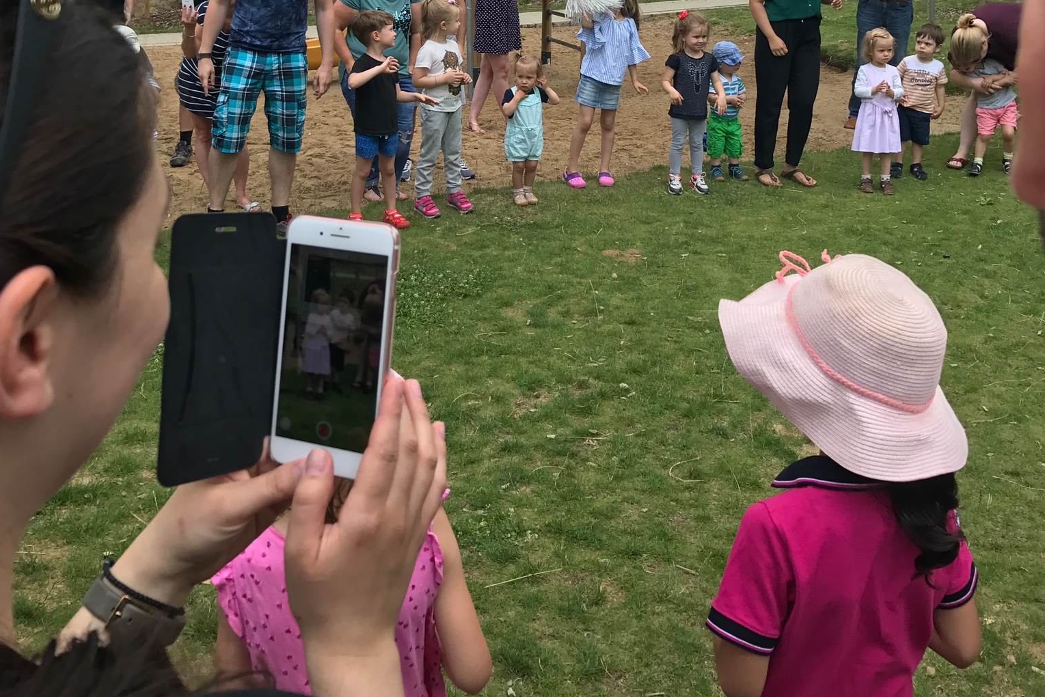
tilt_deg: -7.0
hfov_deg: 49.5
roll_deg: -0.8
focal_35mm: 39
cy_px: 62
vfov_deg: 32.4
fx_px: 1132
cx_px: 521
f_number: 1.8
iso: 20
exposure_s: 1/714
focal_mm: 3.99
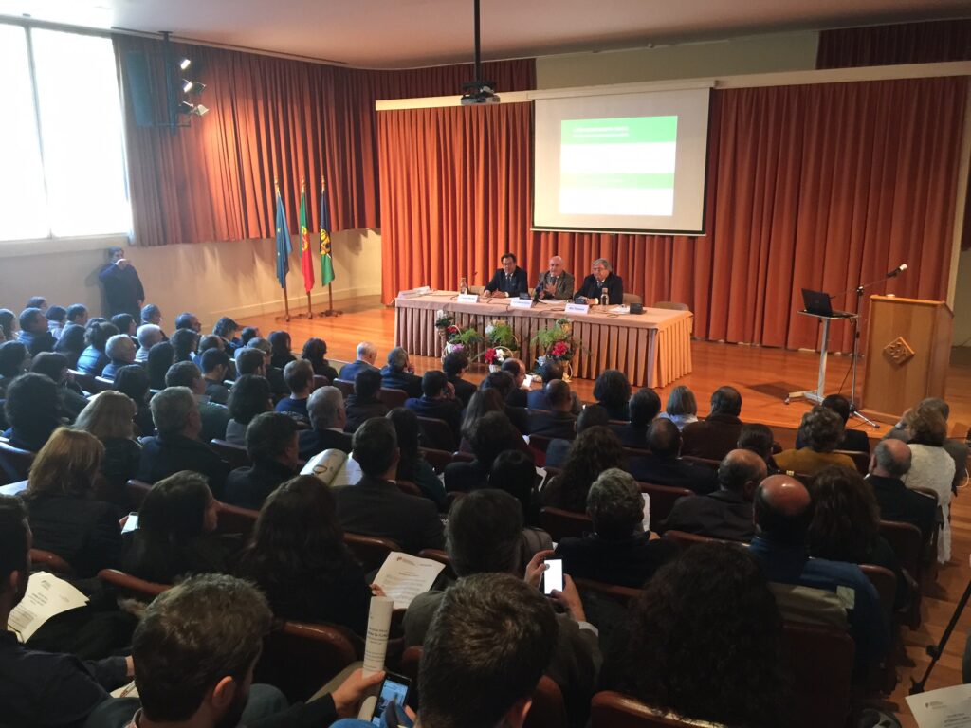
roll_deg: -0.1
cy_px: 364
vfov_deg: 48.2
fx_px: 813
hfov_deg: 61.7
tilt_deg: -12.3
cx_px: 486
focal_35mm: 29
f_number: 2.2
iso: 125
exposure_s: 1/17
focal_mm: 4.15
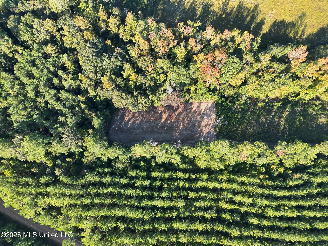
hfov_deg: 71.6
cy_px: 123
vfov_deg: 56.8
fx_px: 227
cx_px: 164
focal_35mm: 24
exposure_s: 1/1500
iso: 190
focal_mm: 6.72
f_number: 1.7
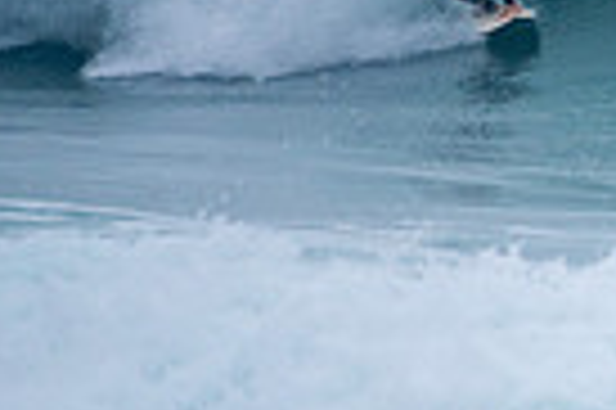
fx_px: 36164
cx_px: 1151
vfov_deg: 0.6
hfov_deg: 1.0
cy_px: 11
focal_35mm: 2116
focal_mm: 500
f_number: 5.6
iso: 200
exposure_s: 1/1000
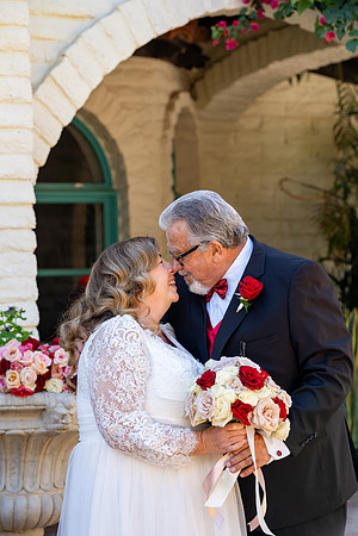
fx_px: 1939
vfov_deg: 15.8
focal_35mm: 130
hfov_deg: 10.5
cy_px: 268
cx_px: 179
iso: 640
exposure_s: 1/250
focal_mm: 130
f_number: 5.6
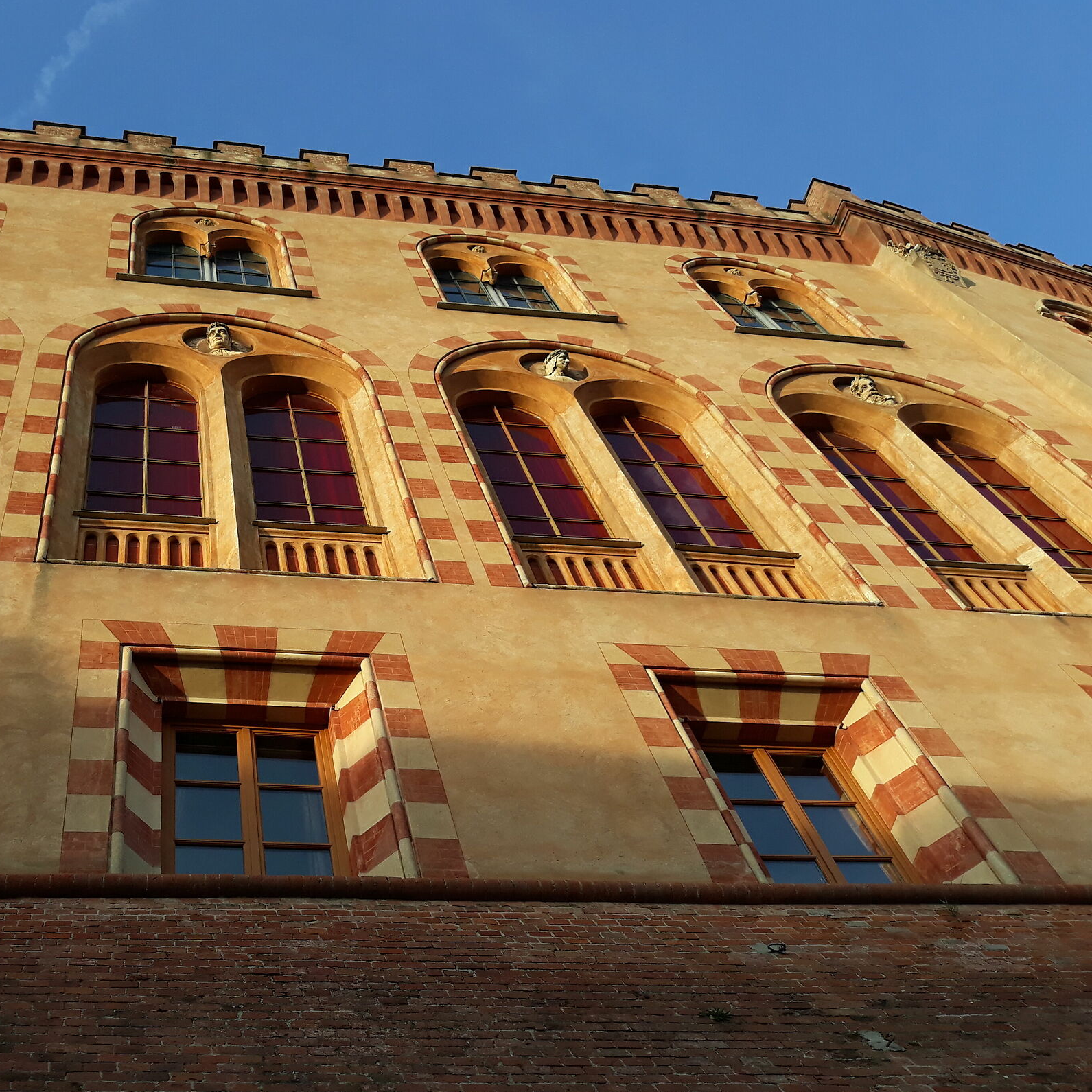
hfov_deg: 45.0
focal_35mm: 36
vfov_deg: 46.0
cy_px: 572
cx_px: 323
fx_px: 1285
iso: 40
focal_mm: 3.71
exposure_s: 1/670
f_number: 1.7
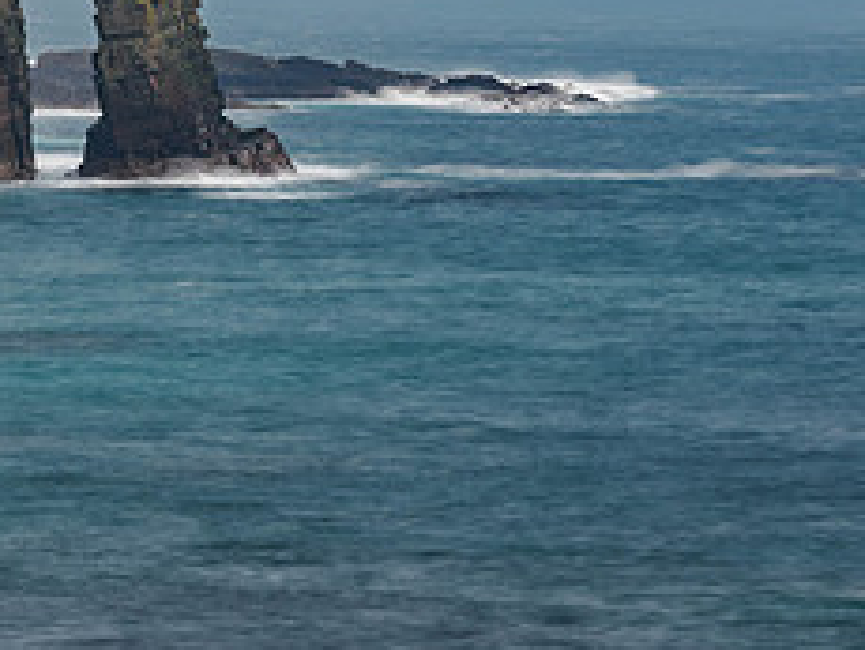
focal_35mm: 288
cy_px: -107
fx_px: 7204
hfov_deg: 6.8
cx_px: -60
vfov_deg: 5.2
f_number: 7.1
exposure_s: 5
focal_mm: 57
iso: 200
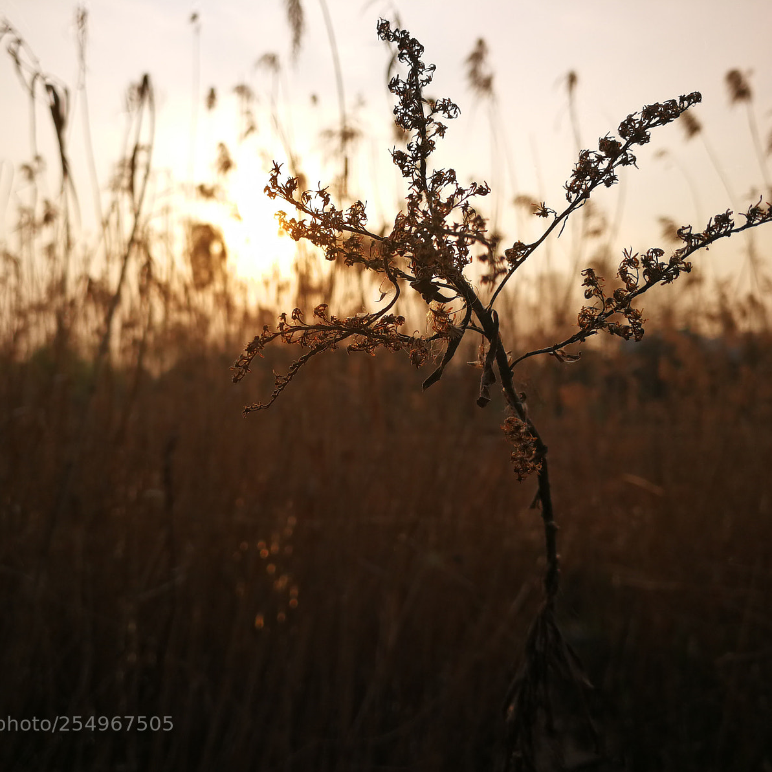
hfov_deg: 51.0
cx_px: 353
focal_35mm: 32
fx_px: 807
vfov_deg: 51.1
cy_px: 386
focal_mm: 3.95
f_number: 2.2
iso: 50
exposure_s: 1/659
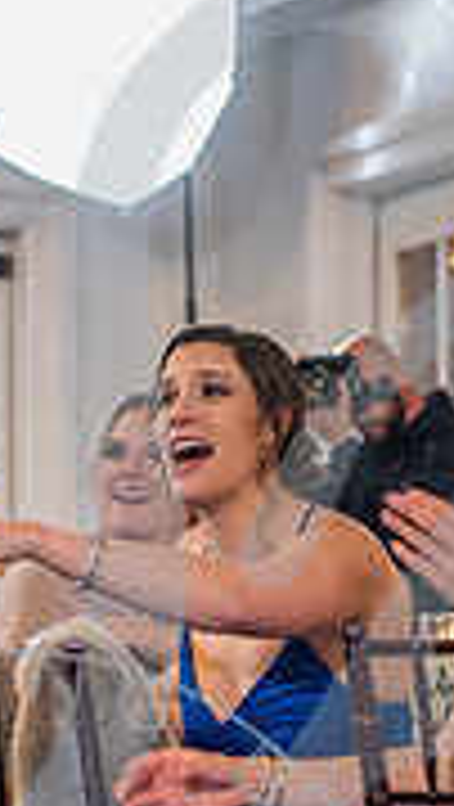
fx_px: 3929
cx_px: 211
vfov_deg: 11.6
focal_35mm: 184
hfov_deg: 6.6
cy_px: 725
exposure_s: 1/125
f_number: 2.8
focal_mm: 70
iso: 1600
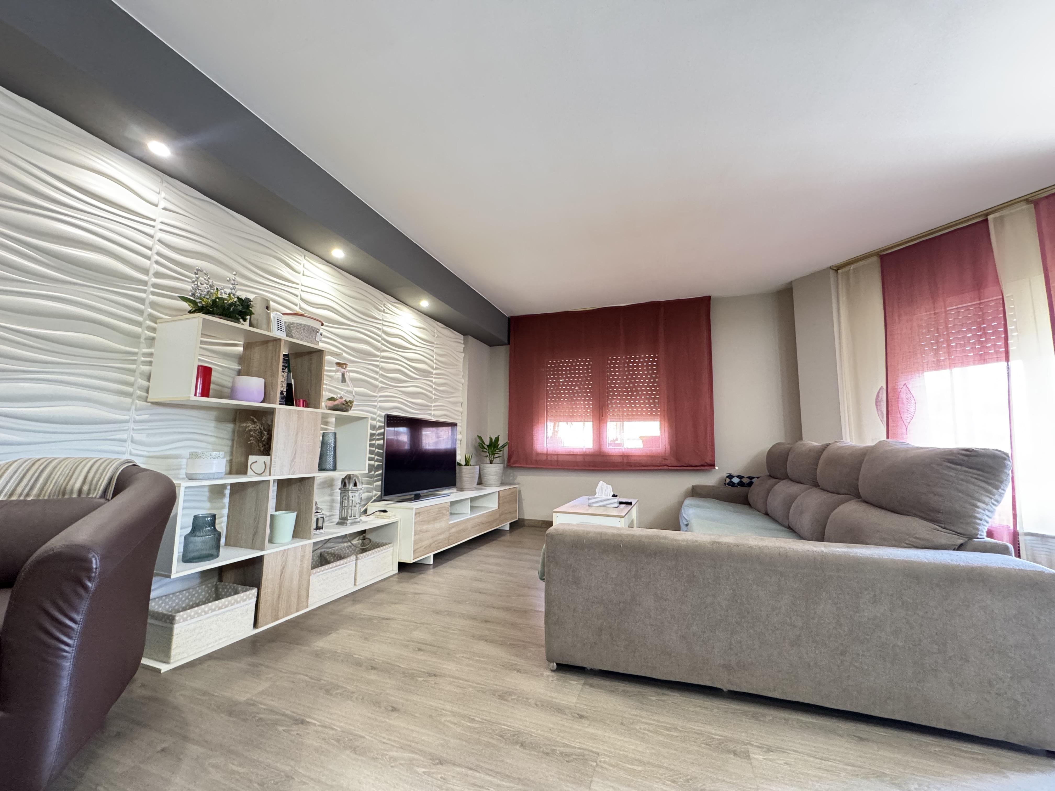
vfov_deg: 85.7
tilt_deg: +7.5
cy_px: 396
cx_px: 528
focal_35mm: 14
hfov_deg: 102.1
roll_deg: -0.3
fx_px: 427
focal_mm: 2.22
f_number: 2.2
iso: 500
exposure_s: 1/50
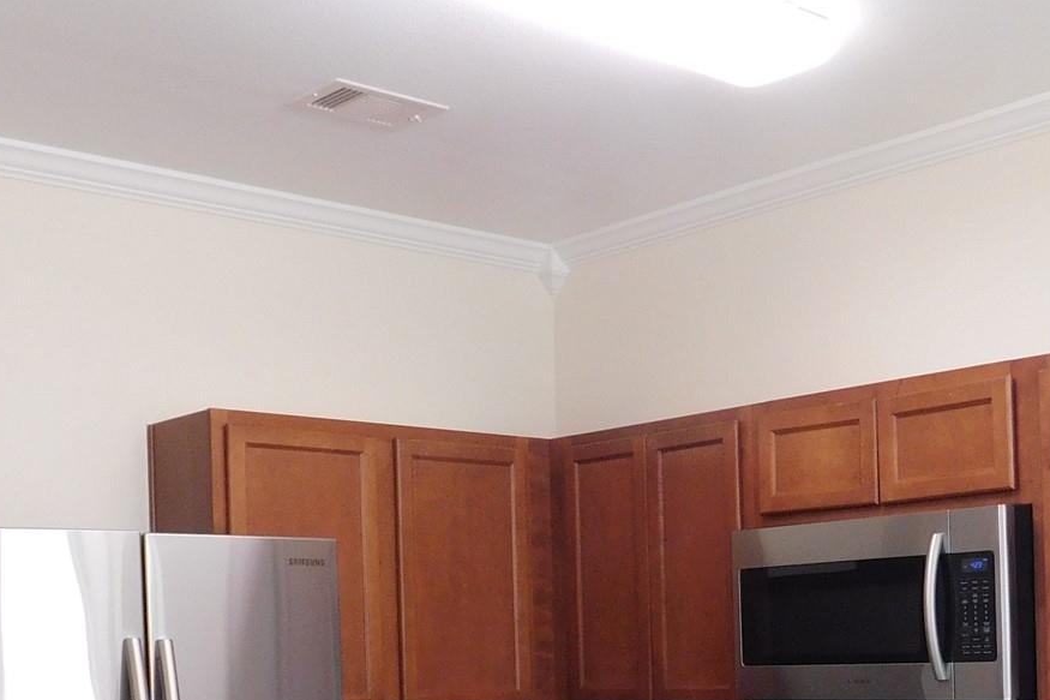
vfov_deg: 23.1
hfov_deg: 35.6
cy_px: 708
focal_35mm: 56
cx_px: 523
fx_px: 1633
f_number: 3
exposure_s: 1/30
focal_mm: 4
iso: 220
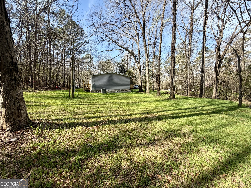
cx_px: 126
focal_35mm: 14
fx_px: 102
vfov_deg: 85.7
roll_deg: -0.5
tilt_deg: -5.7
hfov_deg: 102.1
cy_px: 94
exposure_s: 1/545
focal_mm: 2.22
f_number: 2.2
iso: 40
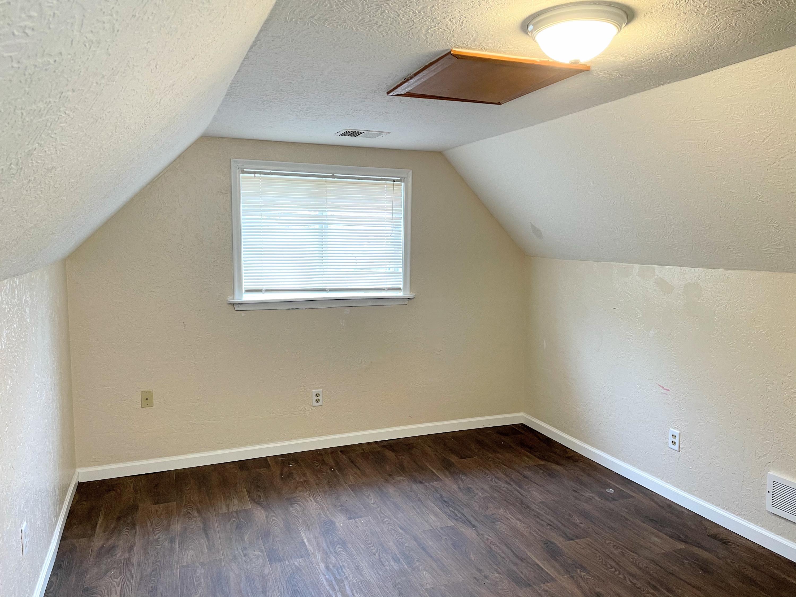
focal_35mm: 26
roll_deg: -0.1
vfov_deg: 53.1
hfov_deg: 67.3
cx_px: 398
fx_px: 598
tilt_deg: -5.4
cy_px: 298
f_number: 1.6
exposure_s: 1/60
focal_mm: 4.2
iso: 80
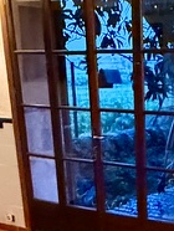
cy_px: 277
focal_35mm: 77
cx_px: 174
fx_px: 515
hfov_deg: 18.7
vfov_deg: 23.2
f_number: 2.2
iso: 1250
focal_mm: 2.22
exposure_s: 1/33
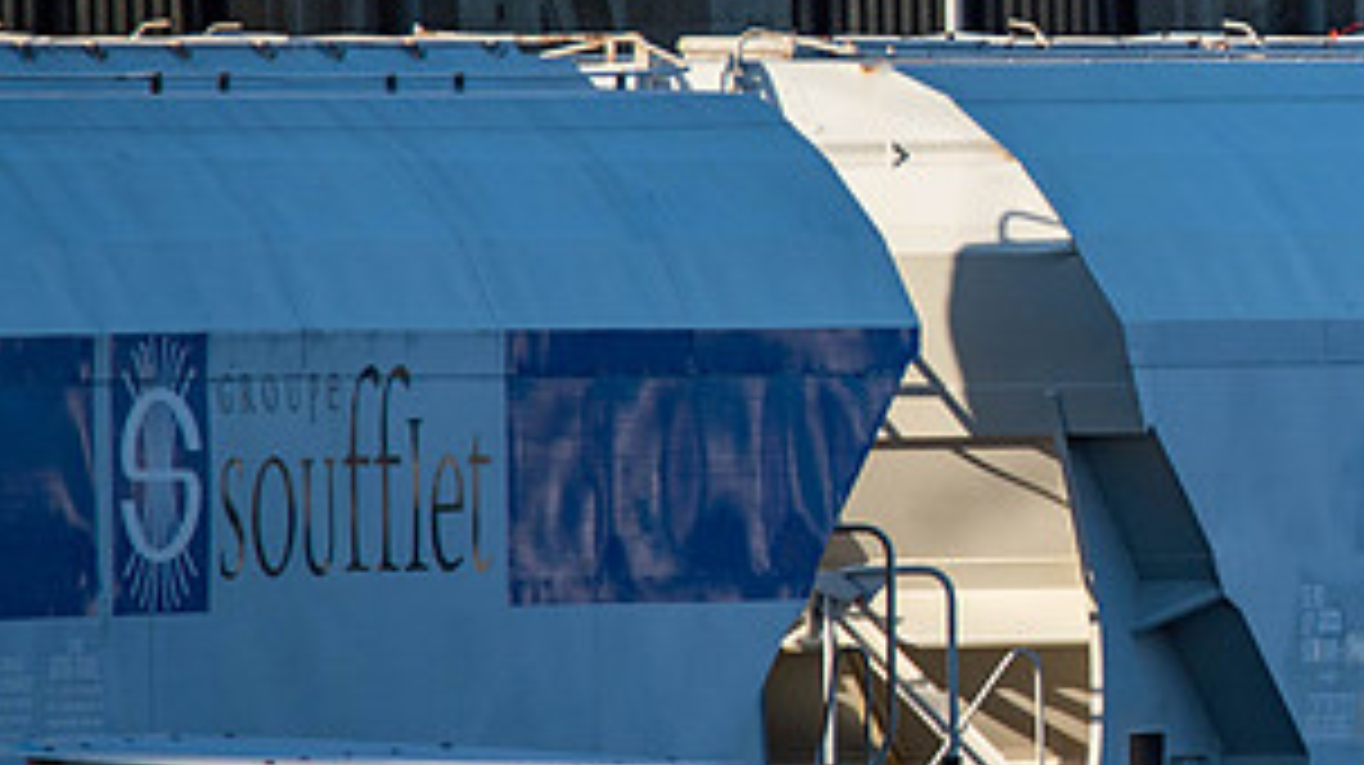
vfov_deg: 0.7
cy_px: 327
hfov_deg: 1.3
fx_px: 58664
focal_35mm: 1623
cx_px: 1690
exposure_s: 1/640
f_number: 6.3
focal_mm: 550
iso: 450
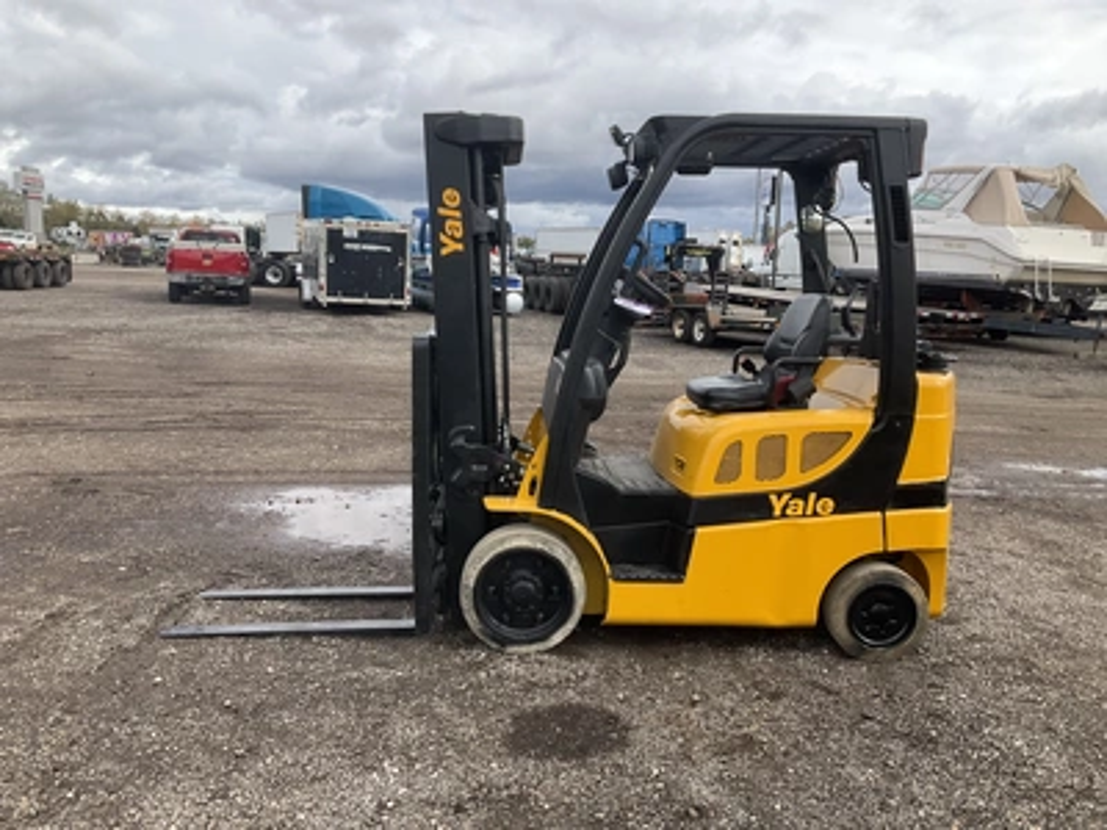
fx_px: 927
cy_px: 415
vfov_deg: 48.2
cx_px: 554
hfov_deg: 61.7
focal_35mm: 29
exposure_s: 1/759
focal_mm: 3
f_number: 1.8
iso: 25
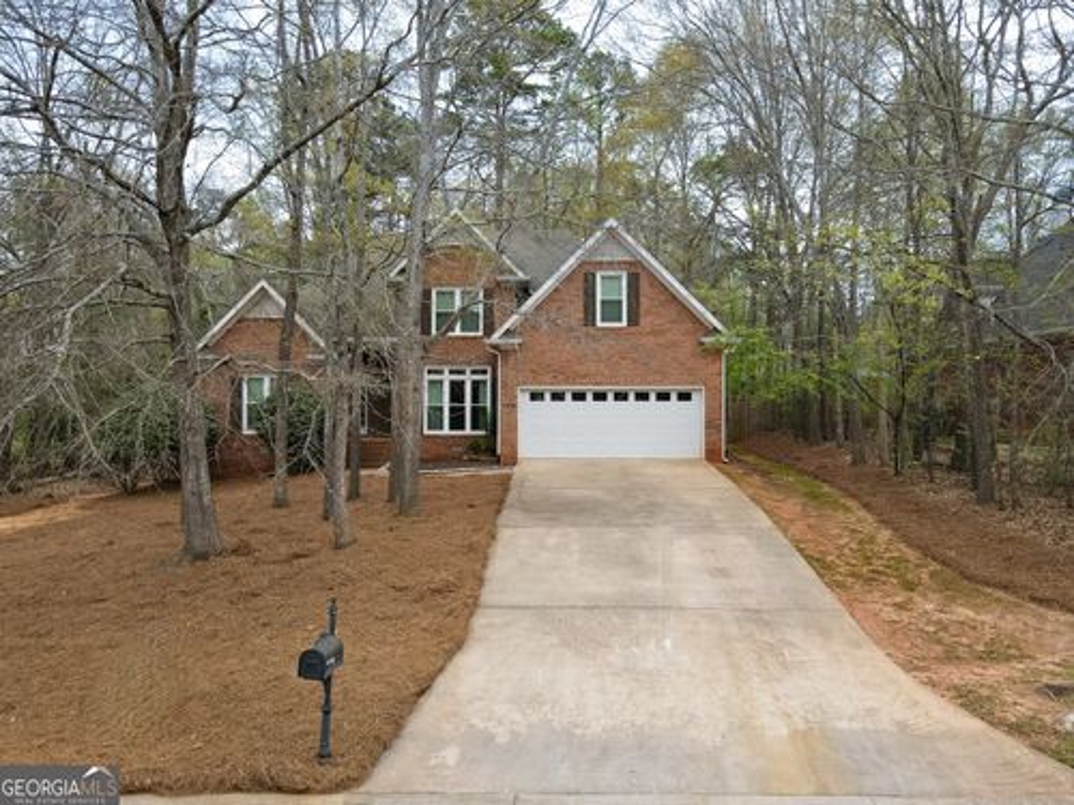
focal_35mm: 24
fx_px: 745
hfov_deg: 71.6
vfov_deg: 56.8
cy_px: 402
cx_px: 537
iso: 110
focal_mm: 4.5
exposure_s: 1/160
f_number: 2.8
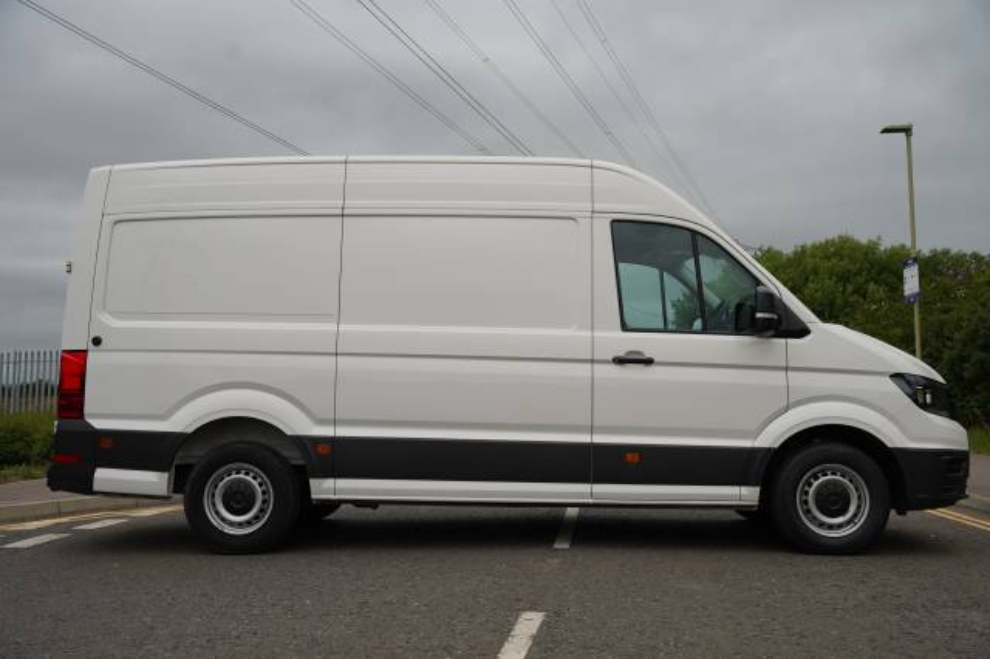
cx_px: 495
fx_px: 1025
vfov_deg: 35.6
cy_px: 330
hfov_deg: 51.5
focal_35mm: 37
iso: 100
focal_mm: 37.3
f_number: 4.5
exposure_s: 1/400
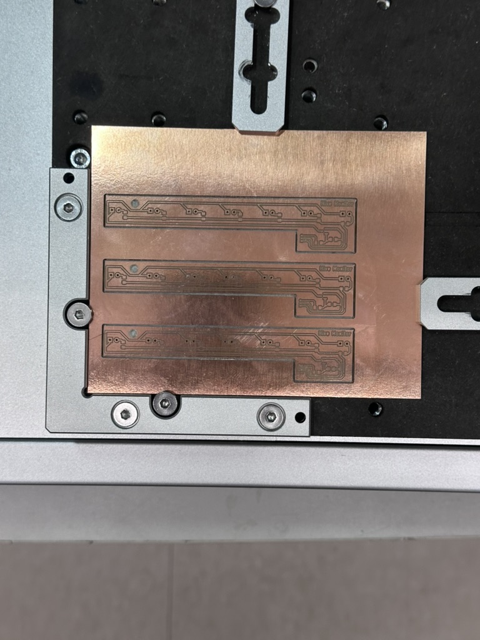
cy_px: 320
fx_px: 887
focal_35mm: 48
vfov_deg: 39.7
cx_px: 240
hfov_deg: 30.3
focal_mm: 6.86
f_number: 1.78
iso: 64
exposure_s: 1/121
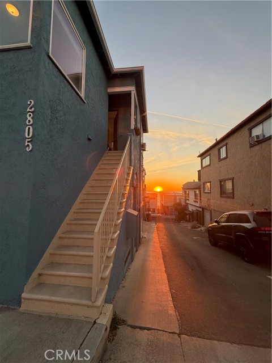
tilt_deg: +3.8
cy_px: 182
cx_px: 136
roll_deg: -0.2
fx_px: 147
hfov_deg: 85.7
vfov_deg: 102.1
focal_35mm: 14
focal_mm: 2.22
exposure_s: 1/157
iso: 64
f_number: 2.2
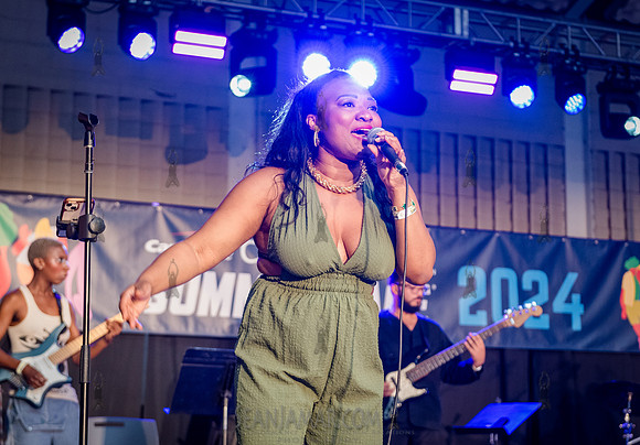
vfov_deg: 18.4
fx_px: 1380
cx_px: 367
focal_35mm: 77
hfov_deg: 26.1
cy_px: 233
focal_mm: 62
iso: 3200
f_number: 4
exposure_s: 1/320
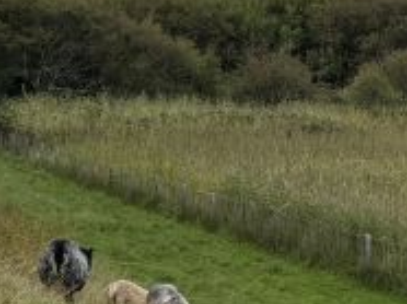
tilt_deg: +1.2
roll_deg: +0.2
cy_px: -7
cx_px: 477
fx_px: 2102
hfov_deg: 10.9
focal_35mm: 179
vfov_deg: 8.2
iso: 50
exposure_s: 1/2857
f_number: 1.6
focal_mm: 5.96
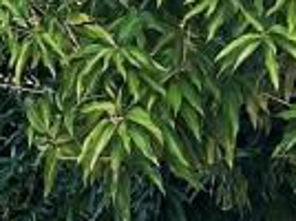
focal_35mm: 208
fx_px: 1775
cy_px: 104
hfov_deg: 9.3
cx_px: -135
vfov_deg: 7.1
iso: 16
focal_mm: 3
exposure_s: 1/279
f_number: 1.8
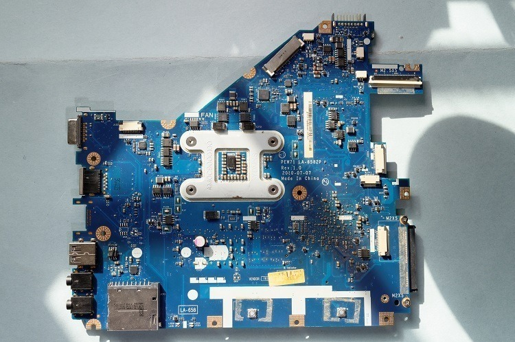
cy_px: 171
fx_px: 557
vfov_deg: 34.1
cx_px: 258
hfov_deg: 49.6
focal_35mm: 39
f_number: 8
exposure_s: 1/30
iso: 100
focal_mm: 26
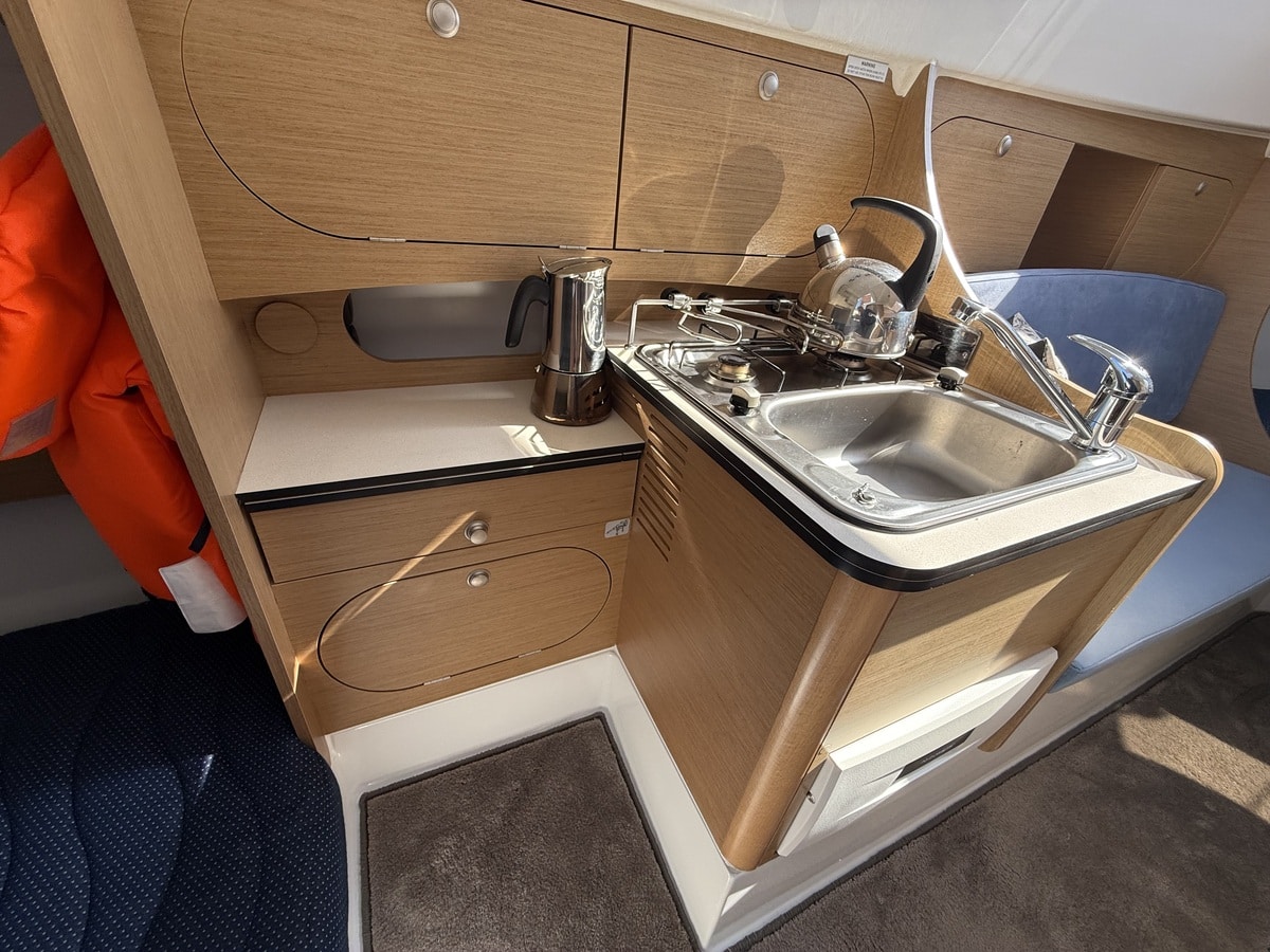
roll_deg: -9.8
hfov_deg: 102.1
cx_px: 635
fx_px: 514
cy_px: 476
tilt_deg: -24.0
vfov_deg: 85.7
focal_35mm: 14
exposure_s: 1/223
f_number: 2.2
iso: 64
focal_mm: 2.22
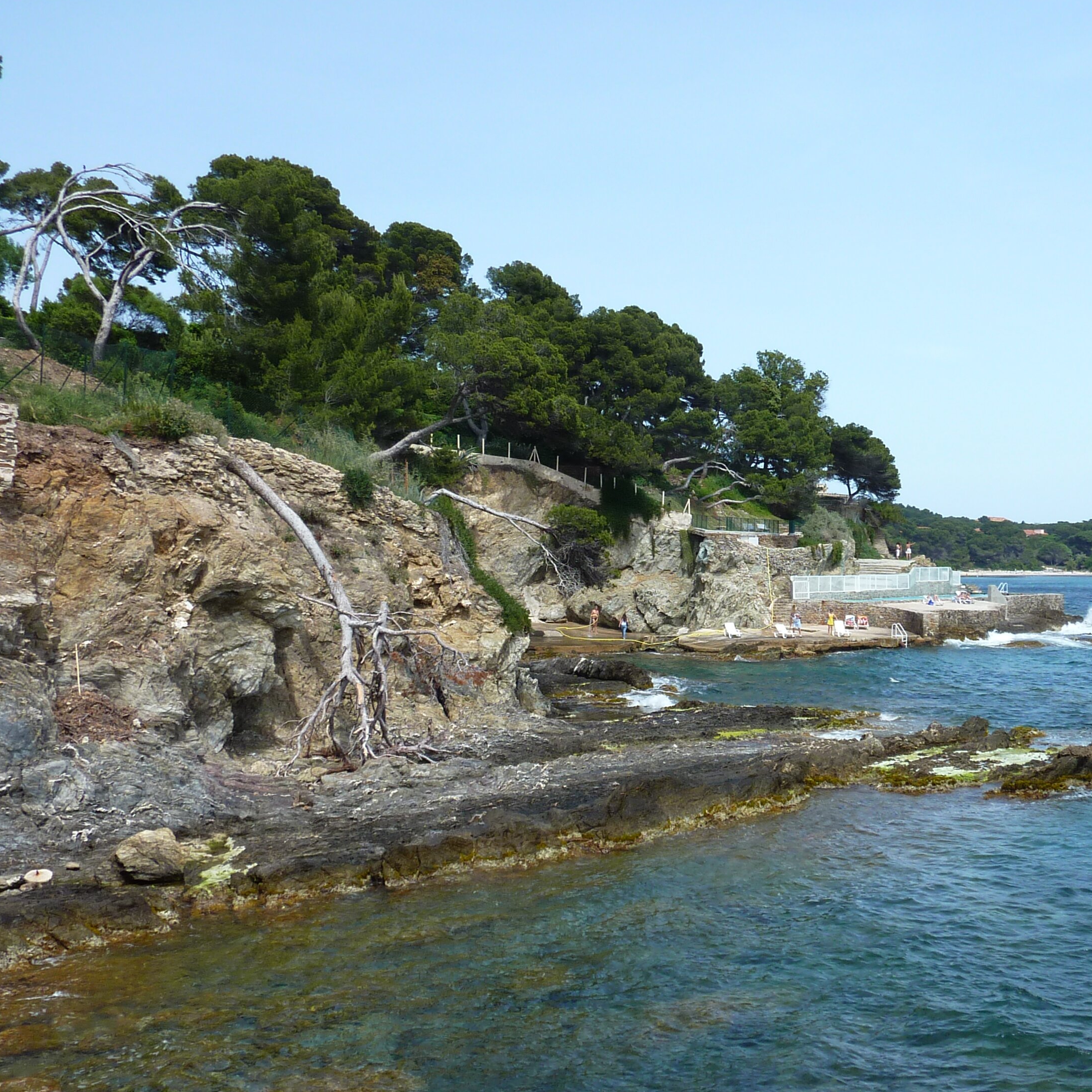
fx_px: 1321
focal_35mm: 37
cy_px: 615
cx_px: 703
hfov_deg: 44.4
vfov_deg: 44.8
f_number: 4
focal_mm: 4.1
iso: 80
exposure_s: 1/400
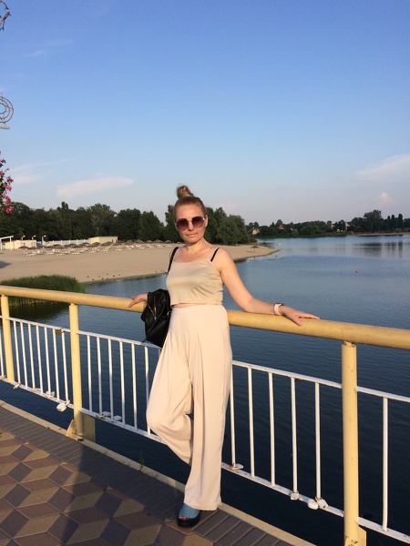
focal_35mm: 29
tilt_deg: -5.3
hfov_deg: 48.2
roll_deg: +2.5
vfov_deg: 61.7
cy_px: 273
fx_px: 458
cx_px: 205
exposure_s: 1/1520
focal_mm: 4.15
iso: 32
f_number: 2.2
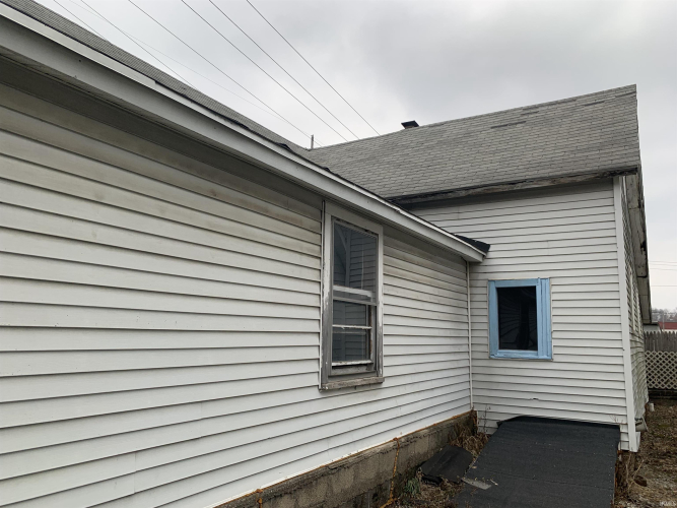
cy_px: 254
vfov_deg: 53.0
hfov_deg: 67.3
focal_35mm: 26
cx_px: 338
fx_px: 508
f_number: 1.8
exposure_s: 1/276
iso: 25
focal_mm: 4.25
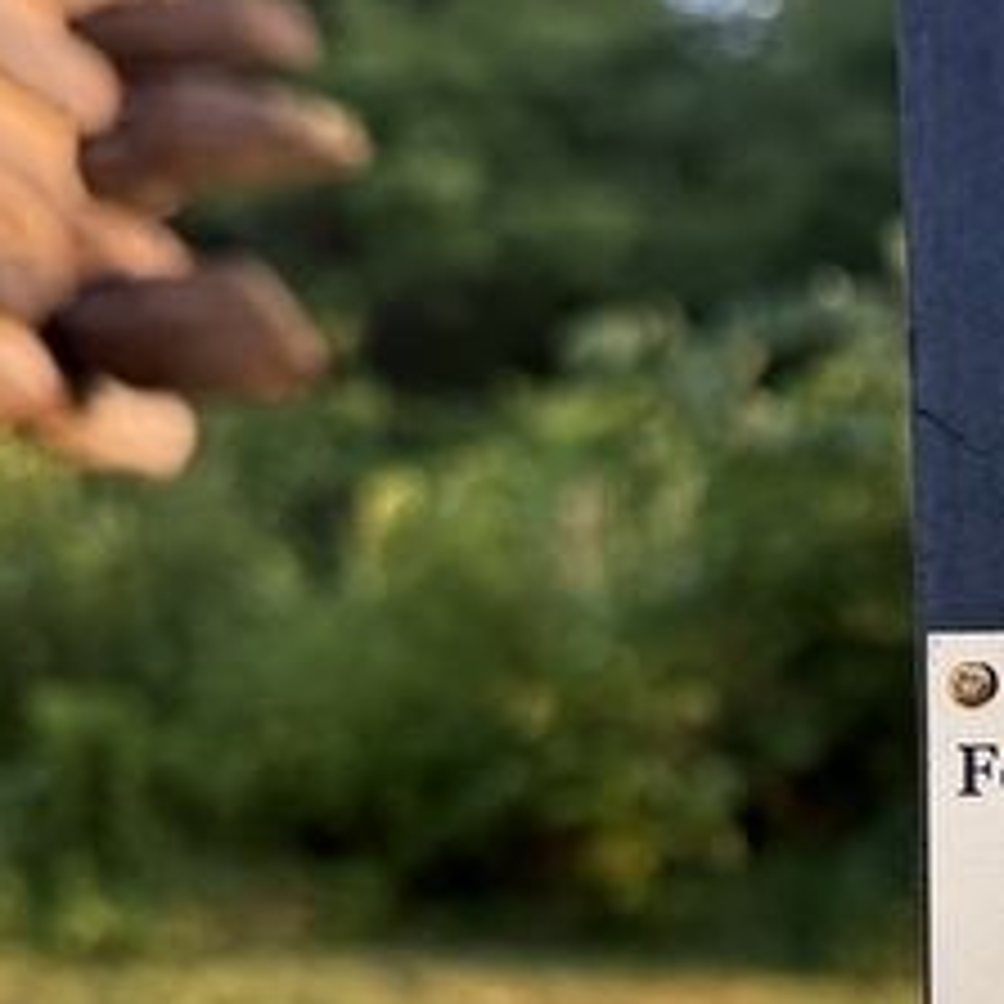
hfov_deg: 21.0
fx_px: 2494
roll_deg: +0.7
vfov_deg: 21.9
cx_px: 1252
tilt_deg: -2.3
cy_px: 1004
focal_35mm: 76
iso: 80
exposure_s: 1/256
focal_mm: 6.76
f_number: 1.78
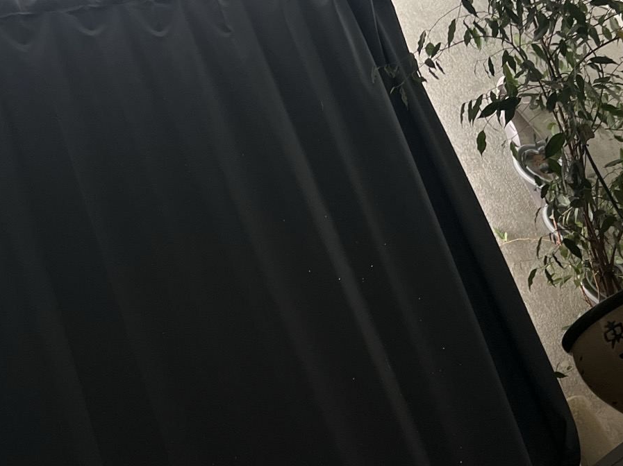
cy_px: 254
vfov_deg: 25.2
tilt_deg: +24.6
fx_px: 1043
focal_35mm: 58
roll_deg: +23.5
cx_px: 324
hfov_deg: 33.2
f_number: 1.5
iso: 640
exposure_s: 1/30
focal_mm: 5.7
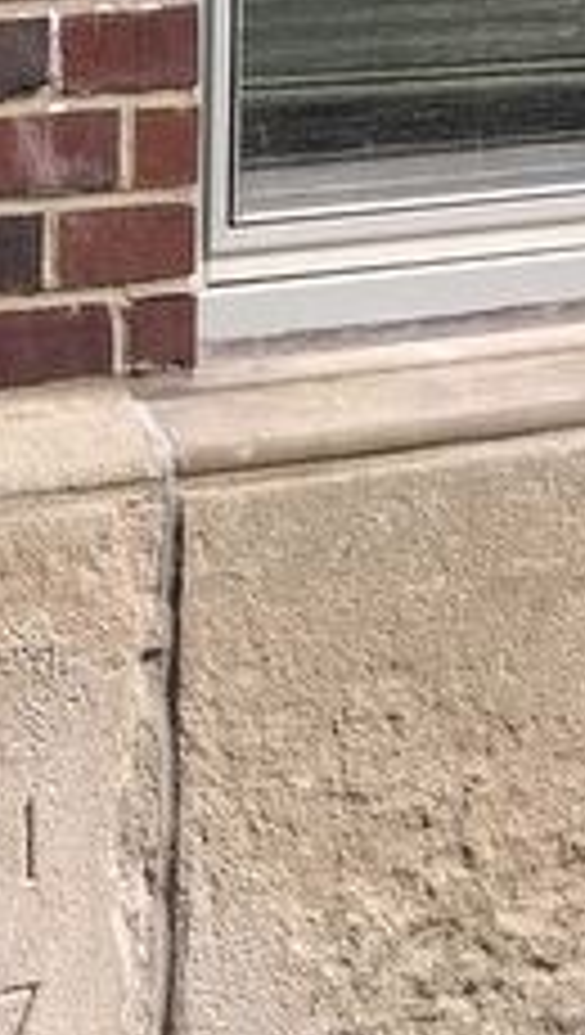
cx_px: -648
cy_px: 212
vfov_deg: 19.9
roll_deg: +2.0
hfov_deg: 10.4
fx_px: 2912
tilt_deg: -7.0
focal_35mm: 106
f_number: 1.8
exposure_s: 1/2000
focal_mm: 3.99
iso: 20
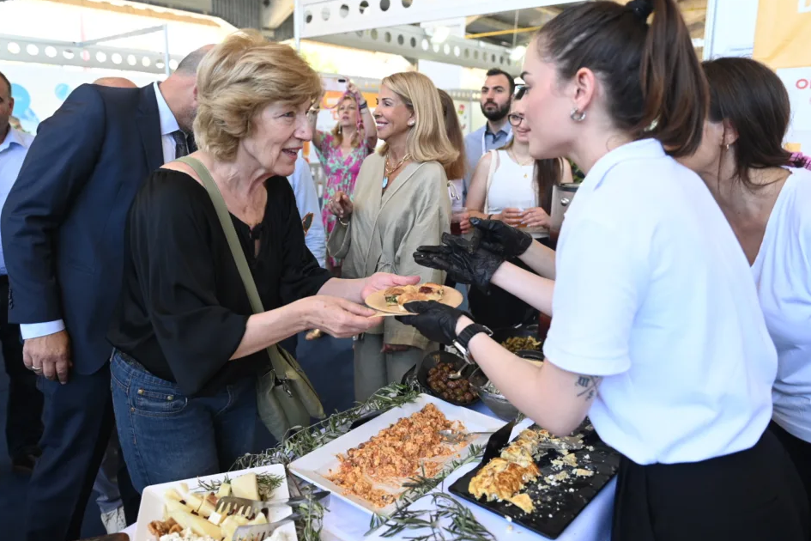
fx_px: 586
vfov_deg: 49.5
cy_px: 253
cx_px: 399
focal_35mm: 26
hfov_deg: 69.4
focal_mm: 24
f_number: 2.8
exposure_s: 1/400
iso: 800
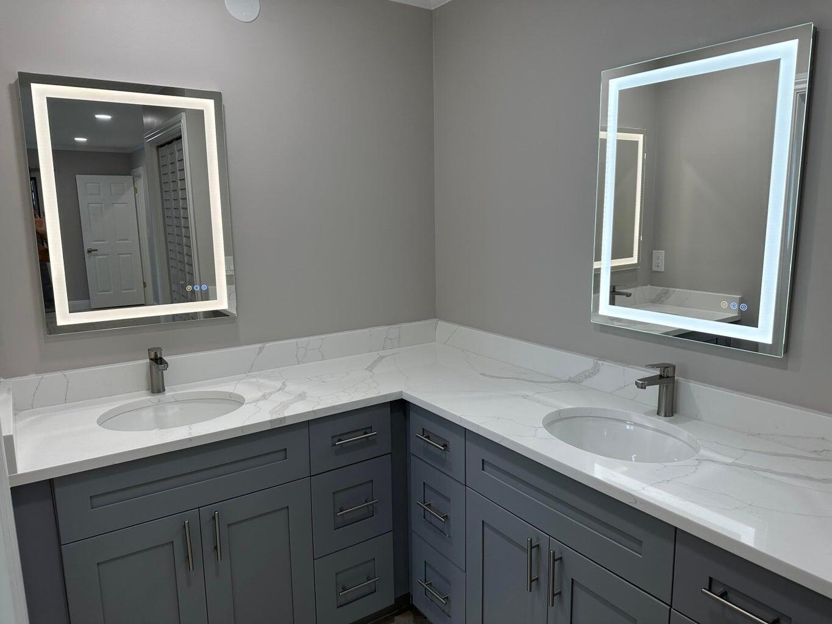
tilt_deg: -10.0
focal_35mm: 24
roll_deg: +0.3
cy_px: 312
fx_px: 577
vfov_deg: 56.8
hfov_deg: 71.6
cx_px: 416
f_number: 1.78
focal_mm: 6.86
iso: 100
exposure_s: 1/159
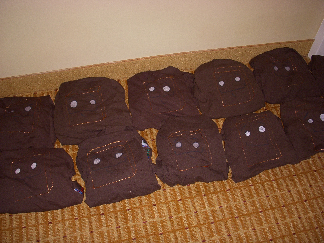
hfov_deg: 47.9
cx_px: 164
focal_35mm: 39
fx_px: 365
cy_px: 124
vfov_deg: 36.8
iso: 100
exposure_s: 1/30
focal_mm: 6.3
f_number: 3.3
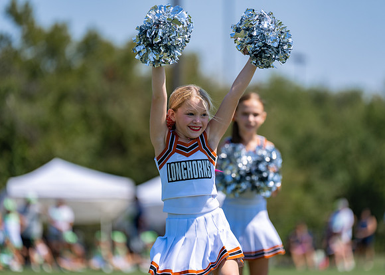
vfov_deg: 6.9
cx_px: 192
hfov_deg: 9.6
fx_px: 2295
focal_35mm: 210
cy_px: 138
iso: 100
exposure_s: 1/2500
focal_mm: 200
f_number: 2.8
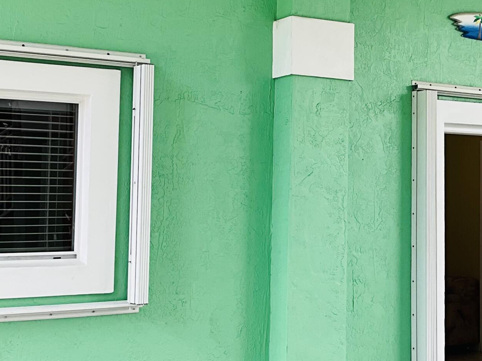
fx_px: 975
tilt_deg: +3.8
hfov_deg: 27.2
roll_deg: -0.5
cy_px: 129
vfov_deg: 21.0
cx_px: 387
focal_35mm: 70
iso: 20
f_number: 1.8
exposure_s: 1/147
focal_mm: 3
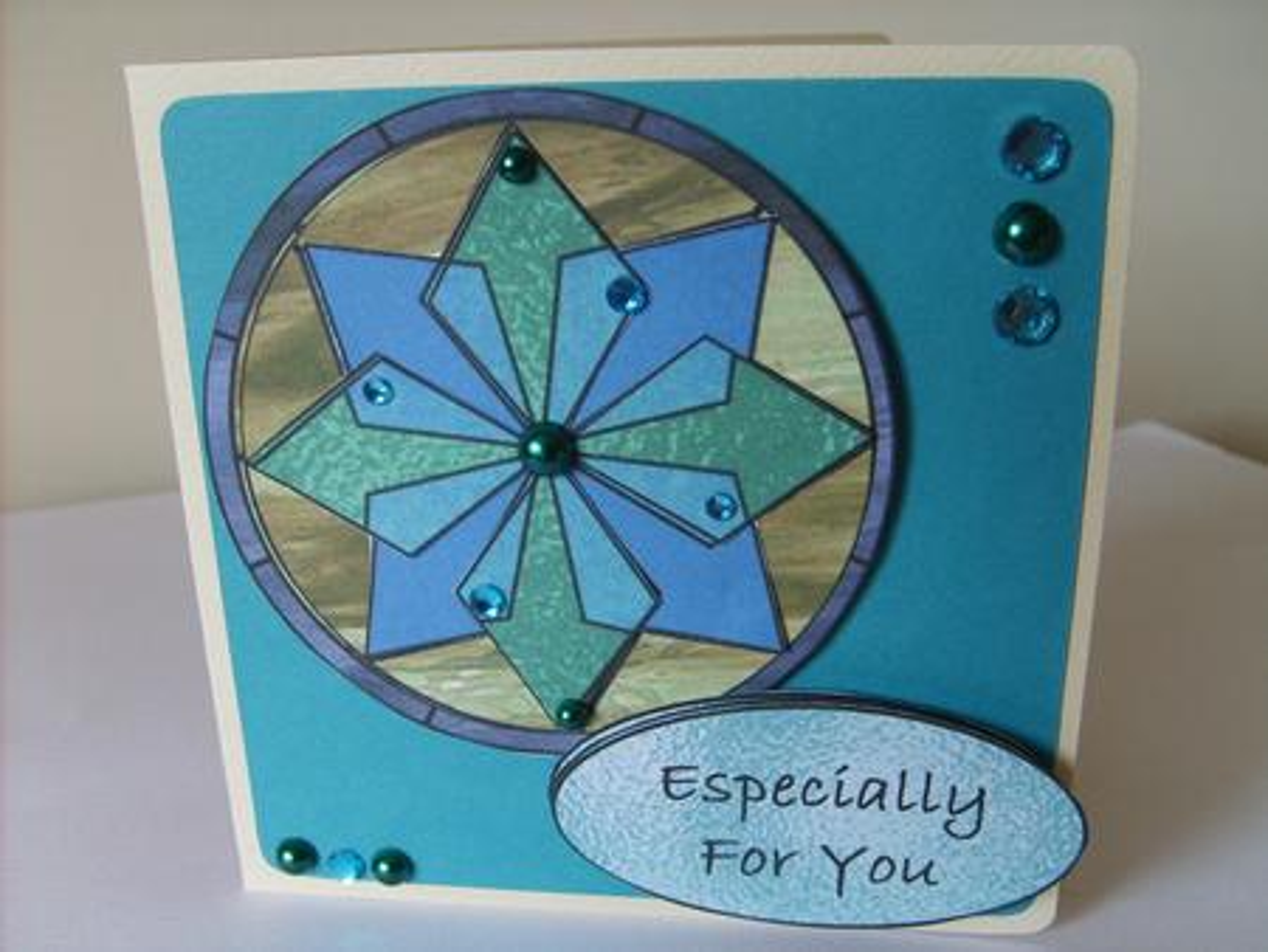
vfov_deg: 40.7
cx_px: 634
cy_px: 476
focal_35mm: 35
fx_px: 1283
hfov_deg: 52.6
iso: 50
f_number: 2.8
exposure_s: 1/30
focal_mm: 5.8
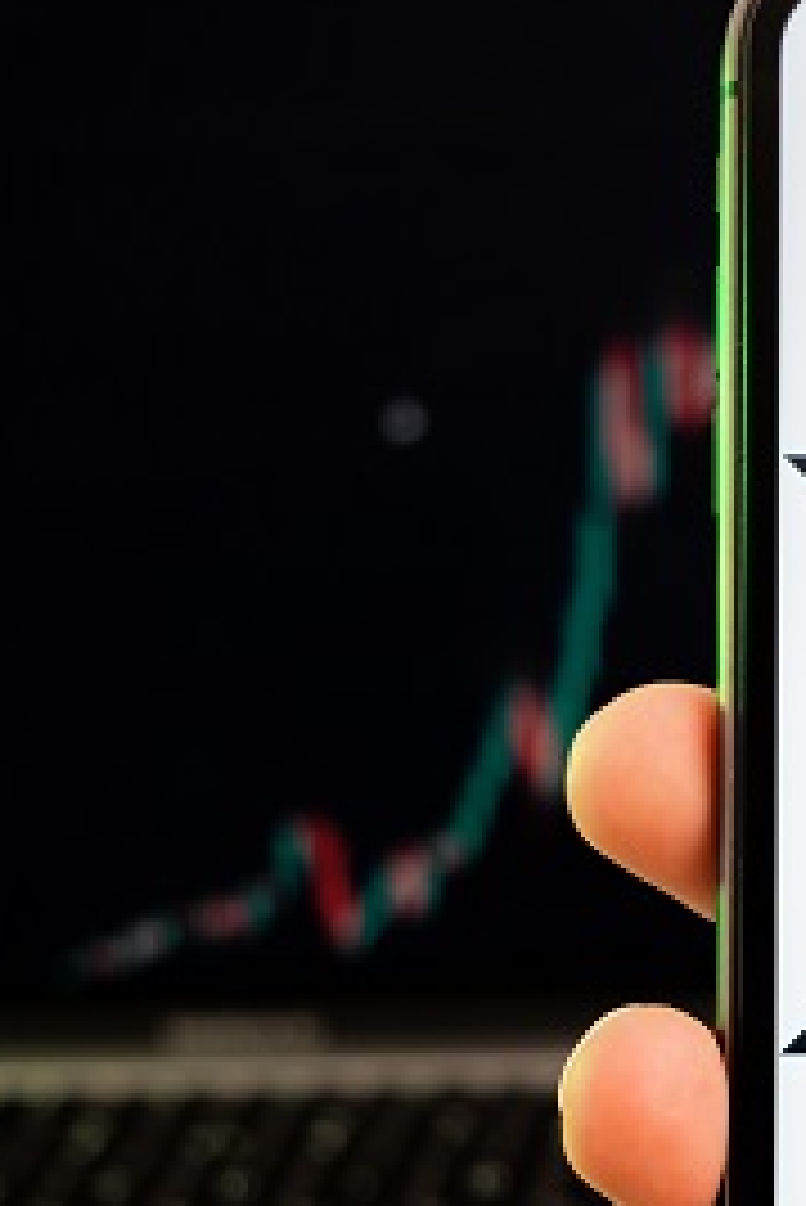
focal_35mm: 103
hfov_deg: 12.9
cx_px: 1058
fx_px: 3454
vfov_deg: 19.8
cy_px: 785
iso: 400
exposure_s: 1/60
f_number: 3.6
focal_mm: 30.2
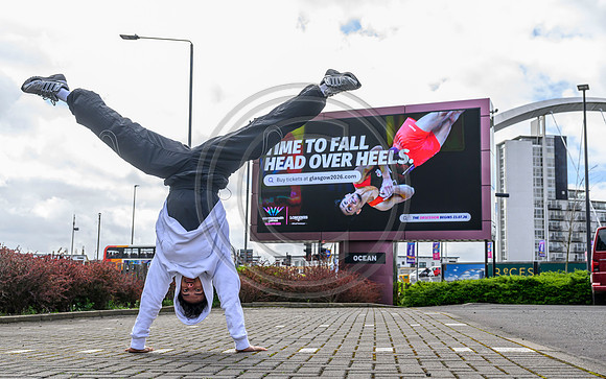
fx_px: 678
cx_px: 300
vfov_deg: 31.3
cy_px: 199
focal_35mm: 41
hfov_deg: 48.2
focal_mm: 38
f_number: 6.3
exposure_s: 1/1000
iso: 500
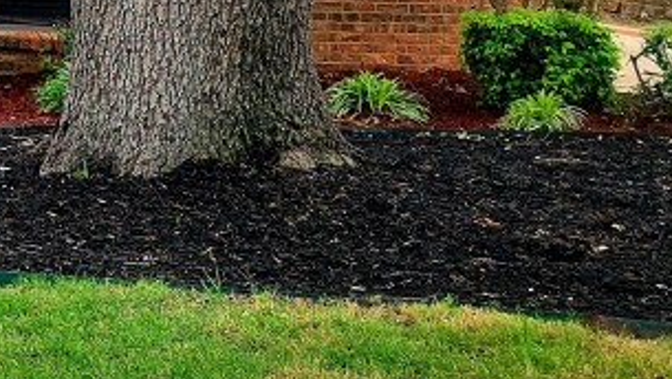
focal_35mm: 95
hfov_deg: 18.6
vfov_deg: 11.9
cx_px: -454
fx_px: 1694
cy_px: -271
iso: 40
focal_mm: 5.4
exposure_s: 1/833
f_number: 1.8
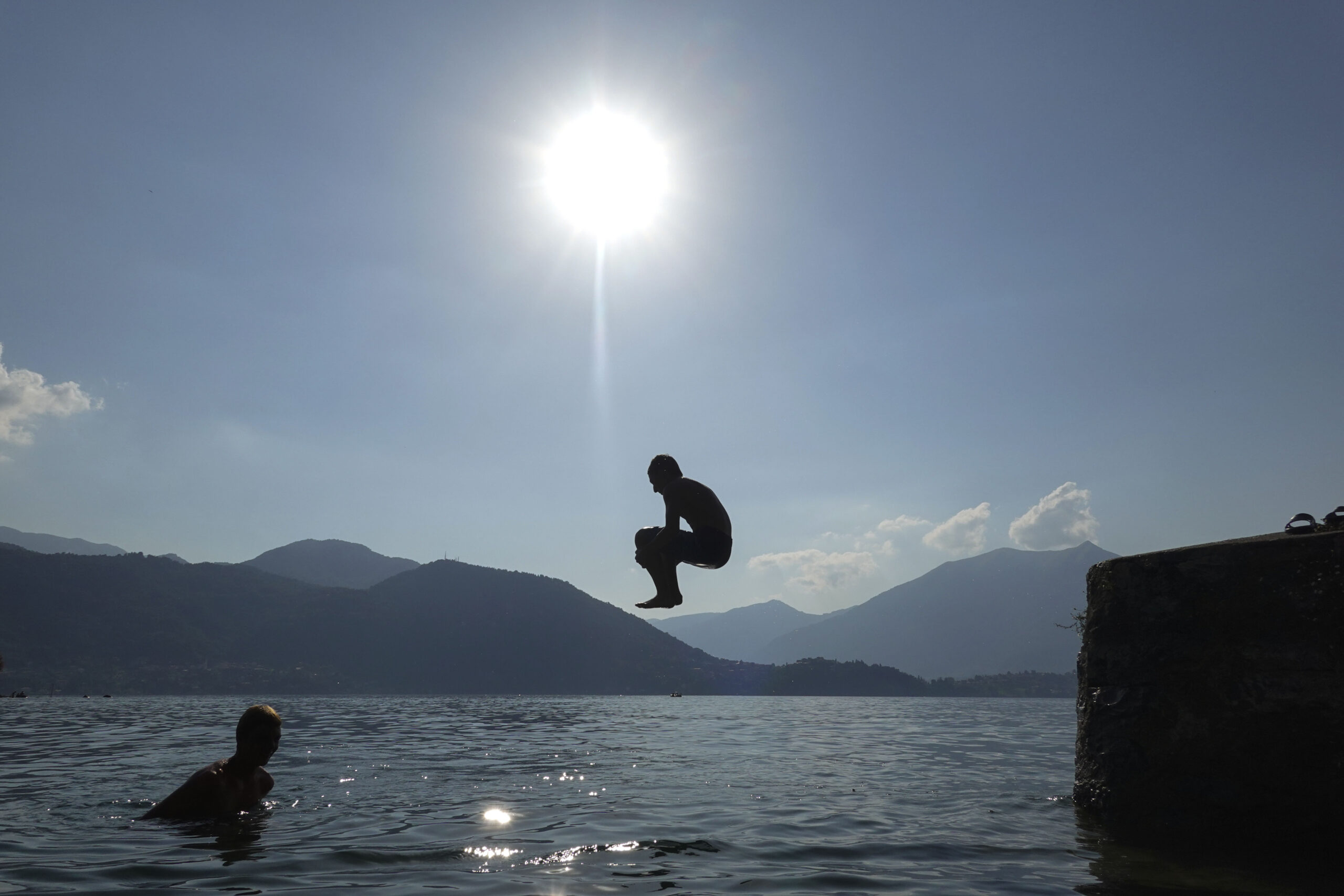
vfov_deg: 53.1
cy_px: 448
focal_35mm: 24
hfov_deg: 73.7
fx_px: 896
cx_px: 672
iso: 200
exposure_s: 1/2000
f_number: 7.1
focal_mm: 9
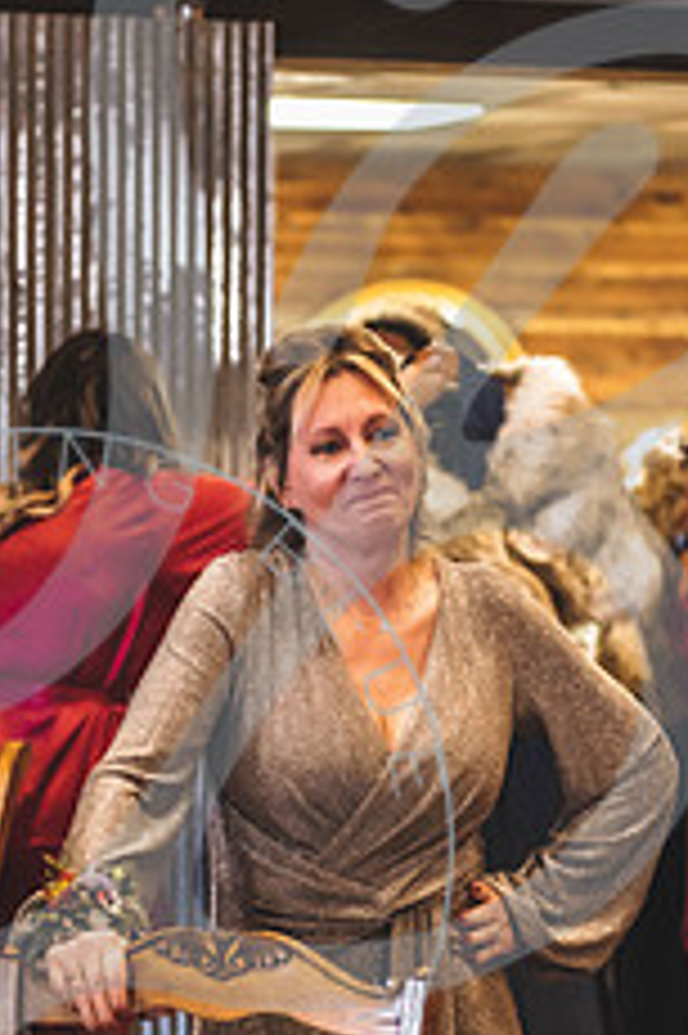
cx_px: 238
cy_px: 504
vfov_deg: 15.0
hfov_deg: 10.0
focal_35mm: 137
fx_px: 3933
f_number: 2.8
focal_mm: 70
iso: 1600
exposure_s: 1/125
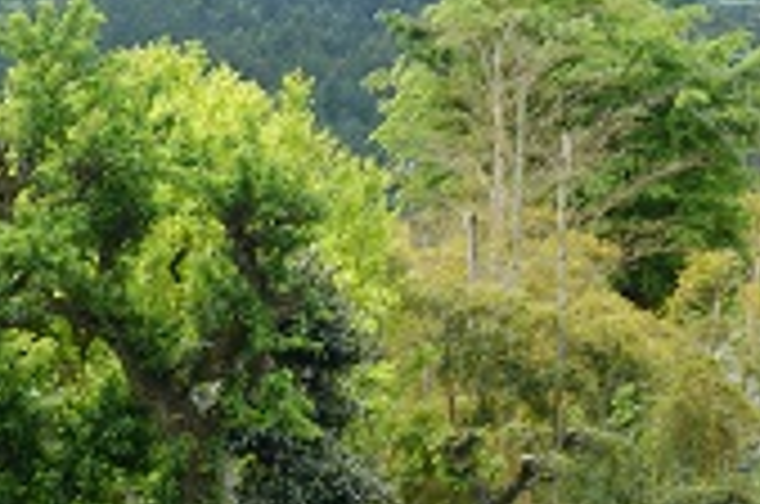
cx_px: 349
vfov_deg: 6.5
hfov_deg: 10.0
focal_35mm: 207
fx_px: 4362
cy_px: 734
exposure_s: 1/200
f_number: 5.6
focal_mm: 25.7
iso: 125
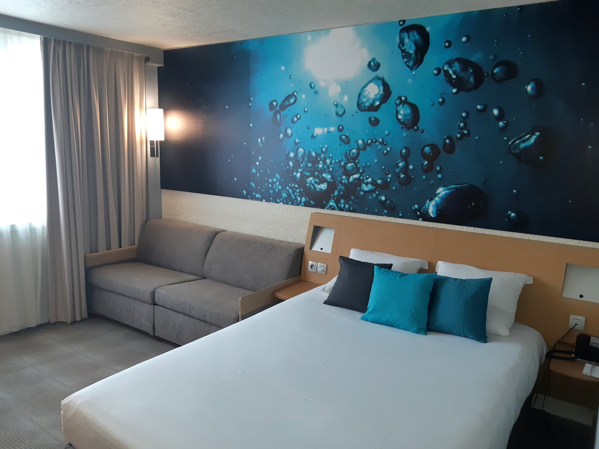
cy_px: 224
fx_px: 450
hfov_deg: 67.3
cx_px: 300
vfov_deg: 53.1
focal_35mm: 26
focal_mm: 3.93
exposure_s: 1/50
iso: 100
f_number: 1.7
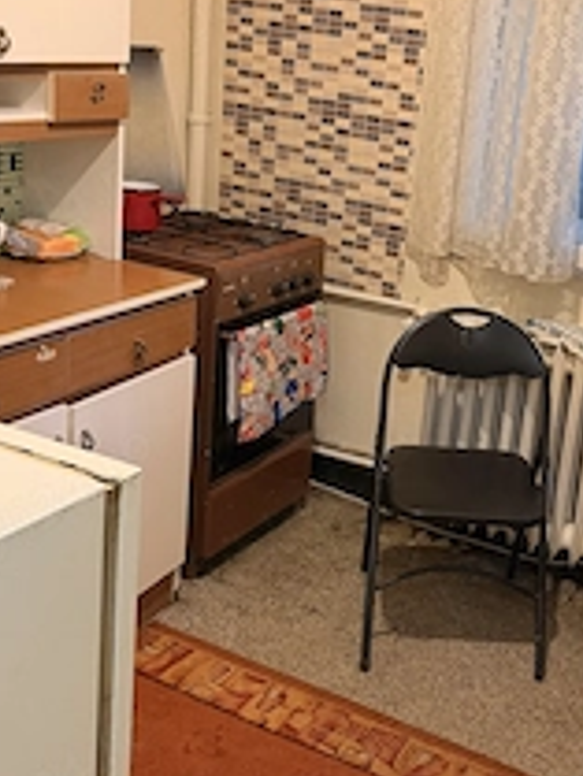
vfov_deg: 41.0
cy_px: 297
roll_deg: -6.4
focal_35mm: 46
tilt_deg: -15.6
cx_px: 423
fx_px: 1032
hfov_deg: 31.1
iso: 320
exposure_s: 1/50
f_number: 1.78
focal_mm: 6.76
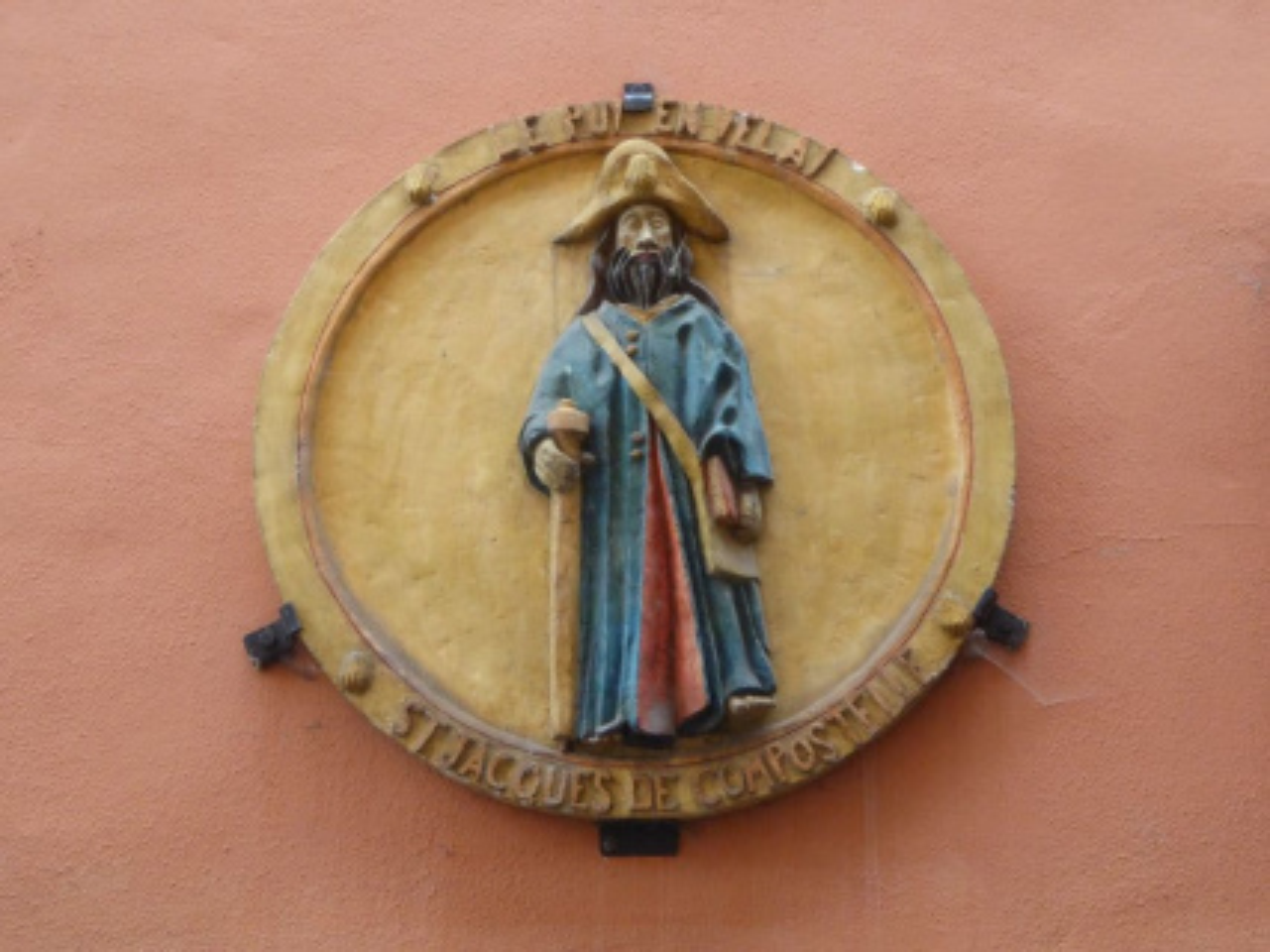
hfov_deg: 29.8
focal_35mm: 65
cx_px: 635
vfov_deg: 22.6
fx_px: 2384
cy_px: 476
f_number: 4.3
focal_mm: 10.9
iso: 400
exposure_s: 1/40
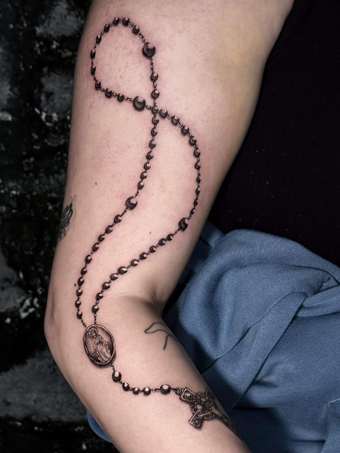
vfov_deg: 39.7
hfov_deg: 30.3
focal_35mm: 48
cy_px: 226
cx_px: 170
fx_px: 629
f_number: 1.8
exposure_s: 1/60
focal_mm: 6.76
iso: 160
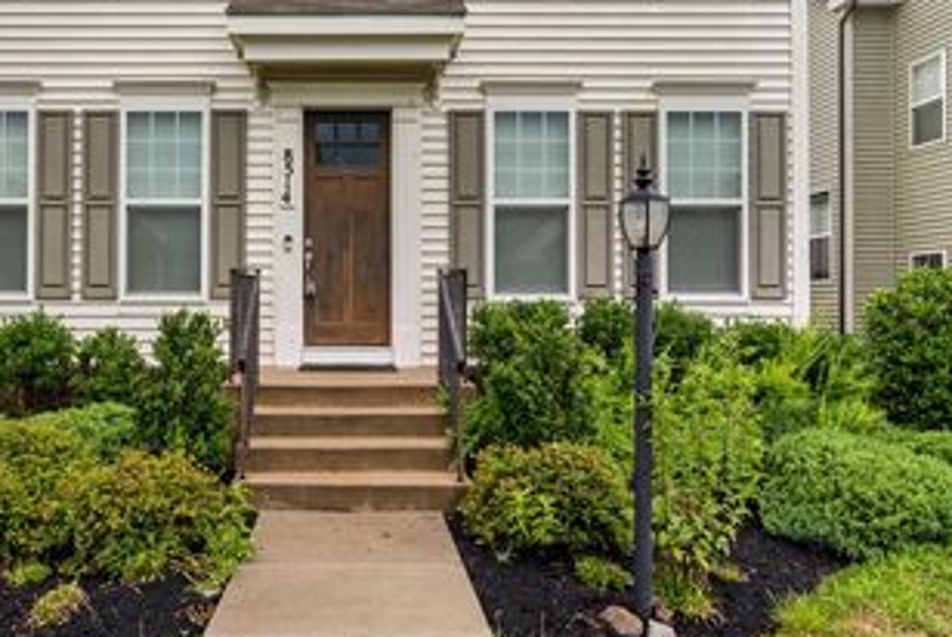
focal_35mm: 26
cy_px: 207
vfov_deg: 48.7
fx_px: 688
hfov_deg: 68.1
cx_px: 349
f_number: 8
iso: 1250
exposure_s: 1/80
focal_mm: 16
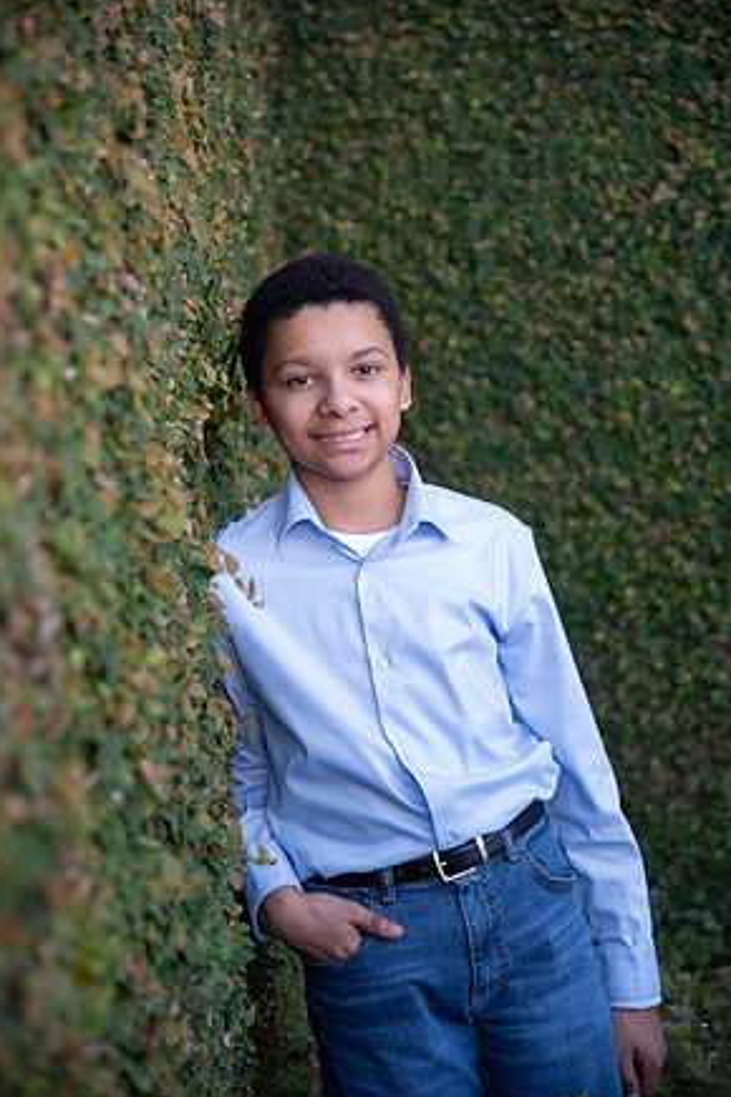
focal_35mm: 89
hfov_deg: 15.4
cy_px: 545
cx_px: 363
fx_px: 2711
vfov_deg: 22.9
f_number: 4
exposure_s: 1/320
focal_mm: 86
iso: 640
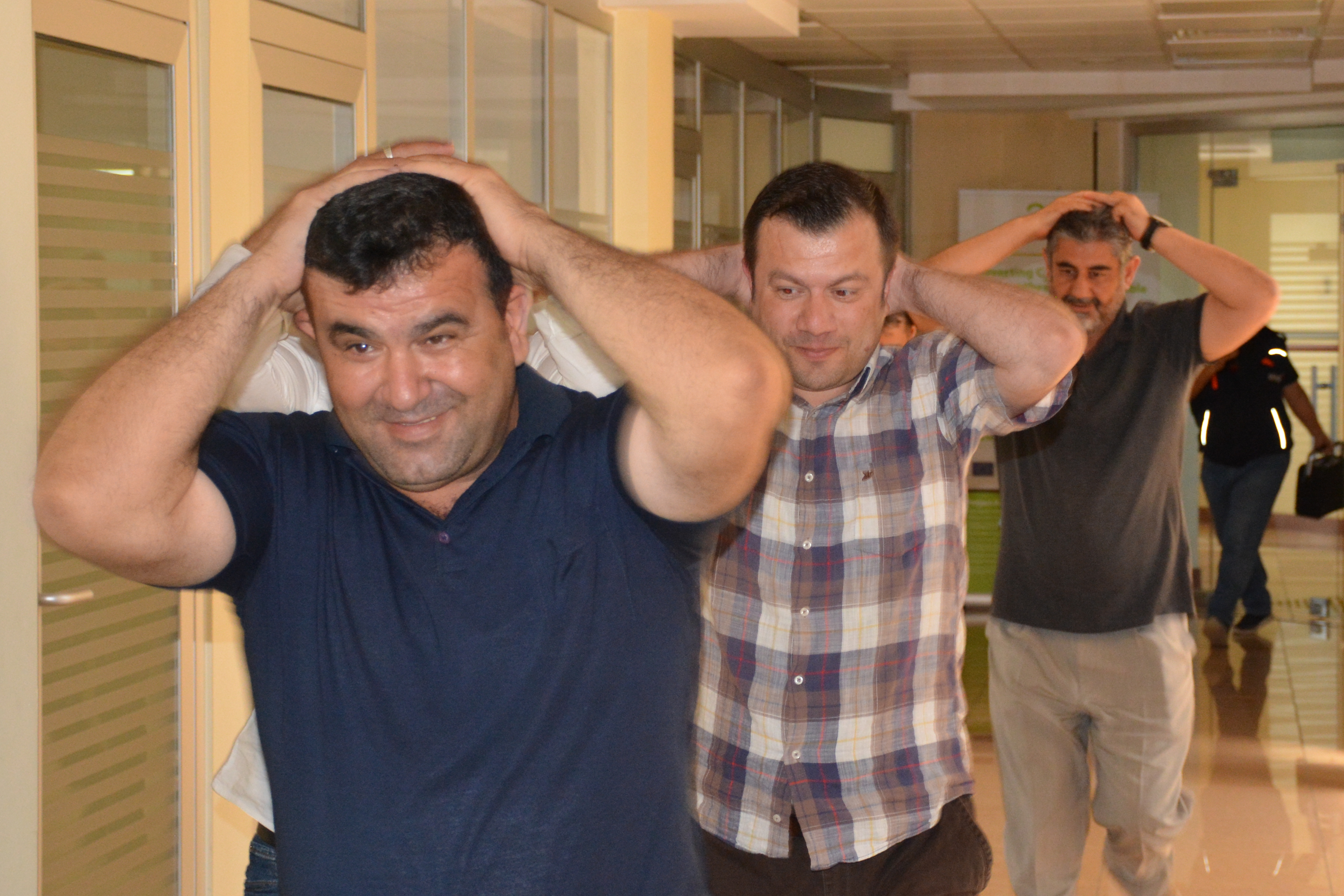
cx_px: 817
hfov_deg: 23.4
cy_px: 409
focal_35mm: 87
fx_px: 3241
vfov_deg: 15.7
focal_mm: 35
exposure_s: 1/40
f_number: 4.2
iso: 1250
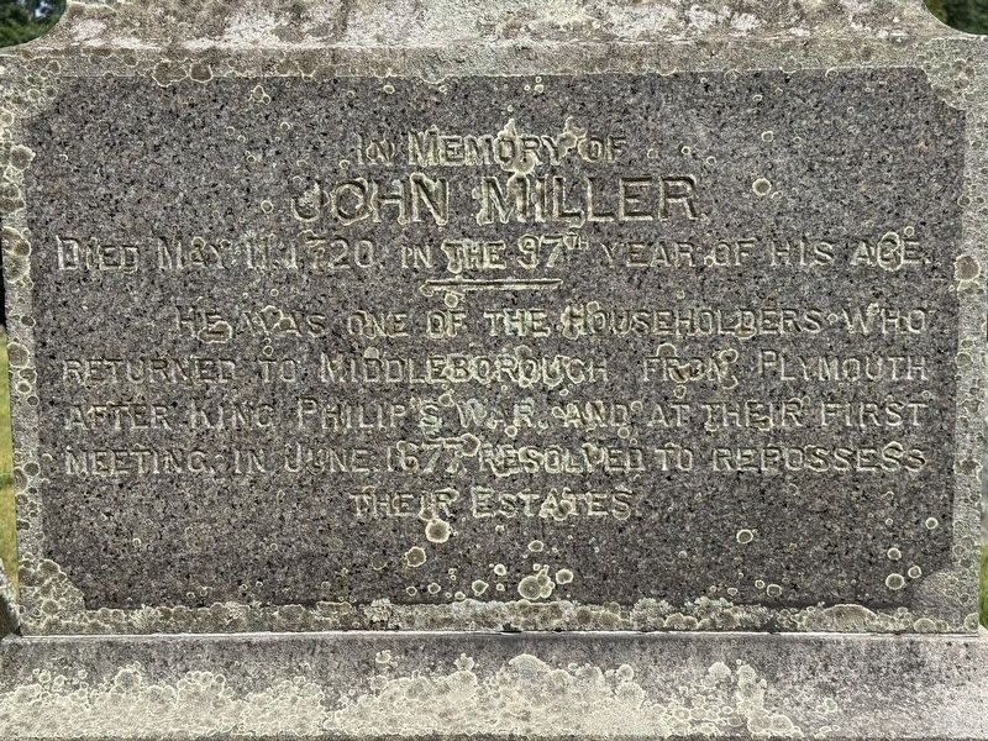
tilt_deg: -3.1
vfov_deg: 30.3
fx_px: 1370
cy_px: 370
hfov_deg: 39.7
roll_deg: +1.6
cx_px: 494
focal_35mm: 48
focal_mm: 6.76
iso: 80
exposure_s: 1/3378
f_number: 1.78
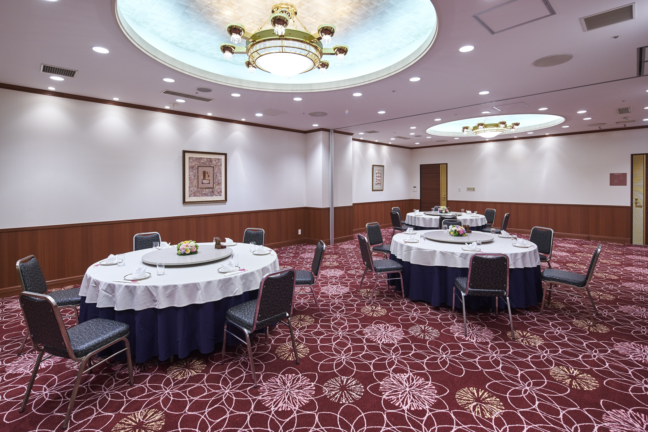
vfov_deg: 70.4
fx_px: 306
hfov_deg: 93.3
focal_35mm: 17
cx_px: 324
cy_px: 216
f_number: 8
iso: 400
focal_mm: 17
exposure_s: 1/8
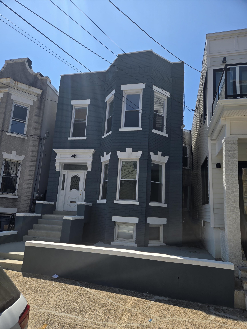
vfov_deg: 73.9
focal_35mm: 23
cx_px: 124
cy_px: 164
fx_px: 219
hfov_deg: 58.9
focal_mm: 5.4
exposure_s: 1/2163
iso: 25
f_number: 1.8
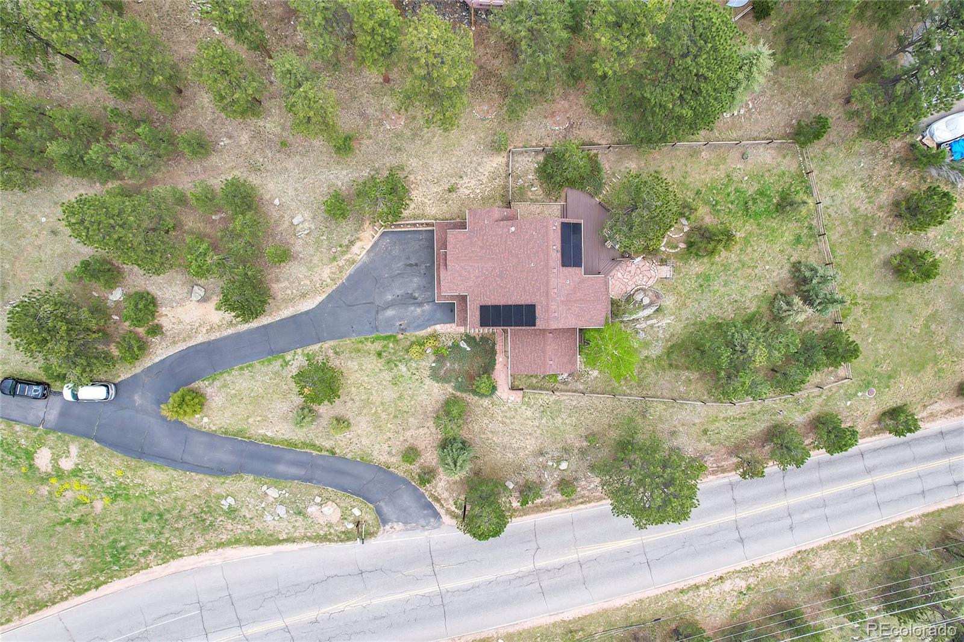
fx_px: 589
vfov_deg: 57.2
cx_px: 482
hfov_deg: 78.6
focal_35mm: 22
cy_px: 321
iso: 100
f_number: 2.8
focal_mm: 8.38
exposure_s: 1/640
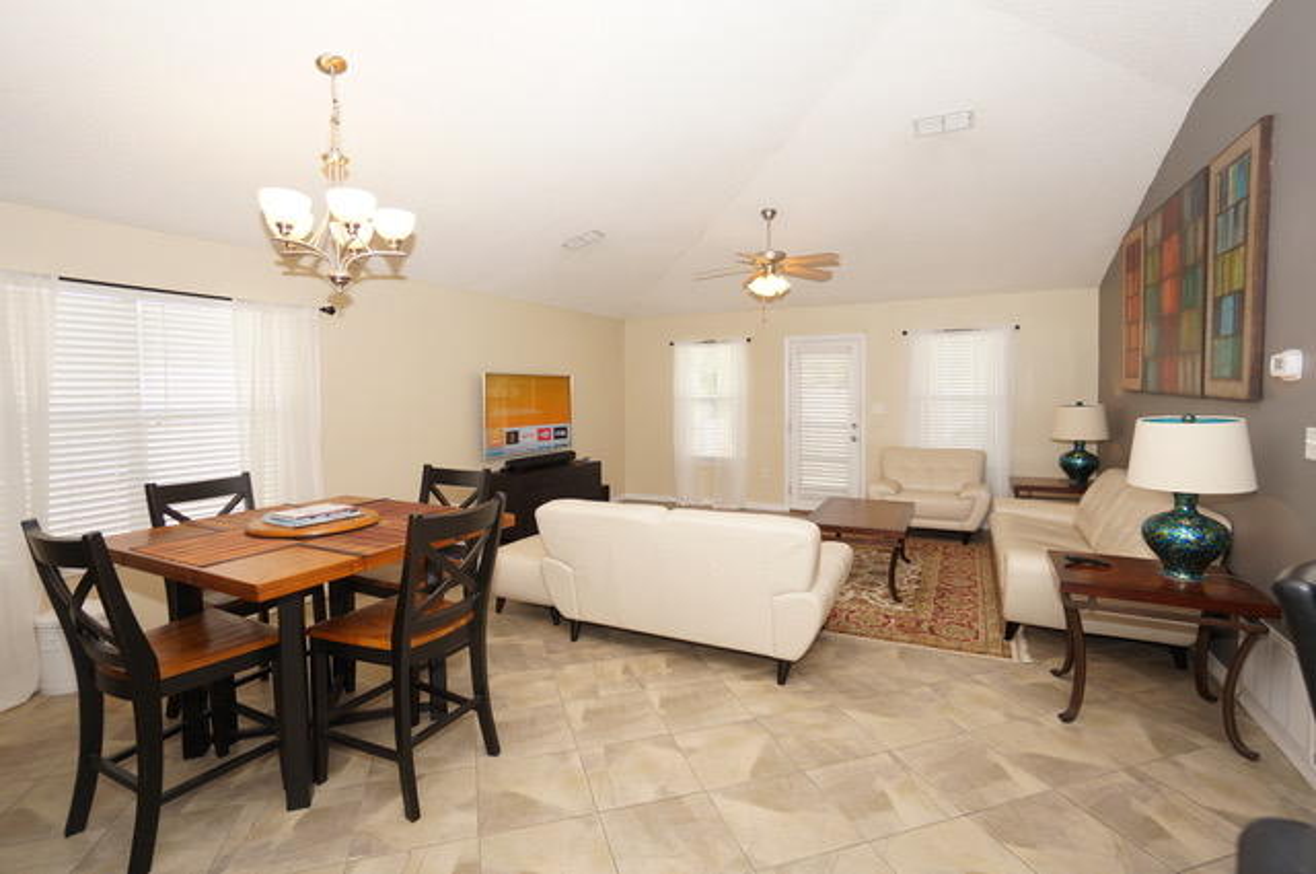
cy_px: 437
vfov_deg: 71.9
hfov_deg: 95.1
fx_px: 602
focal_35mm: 16
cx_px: 658
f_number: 4
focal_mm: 11
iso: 160
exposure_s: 1/60
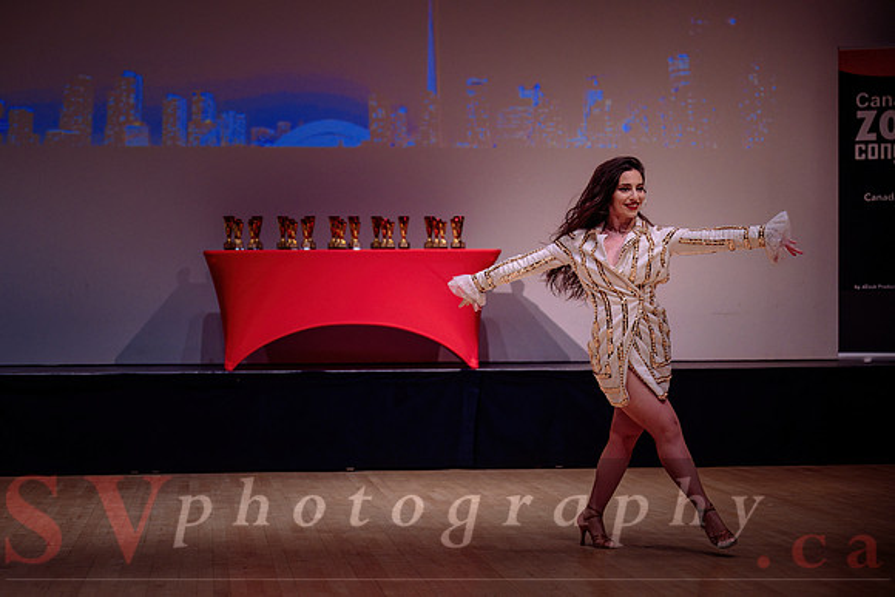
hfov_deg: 25.7
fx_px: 1958
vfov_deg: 17.3
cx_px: 392
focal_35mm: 79
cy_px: 336
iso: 1600
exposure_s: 1/400
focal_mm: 70
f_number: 2.8
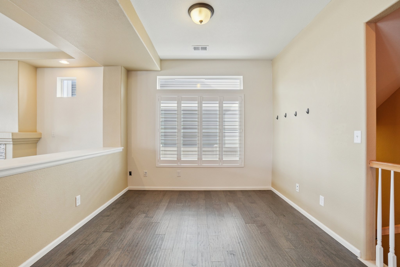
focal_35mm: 15
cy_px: 134
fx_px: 167
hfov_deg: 100.4
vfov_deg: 77.3
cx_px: 200
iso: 400
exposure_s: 1/25
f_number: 8
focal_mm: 10
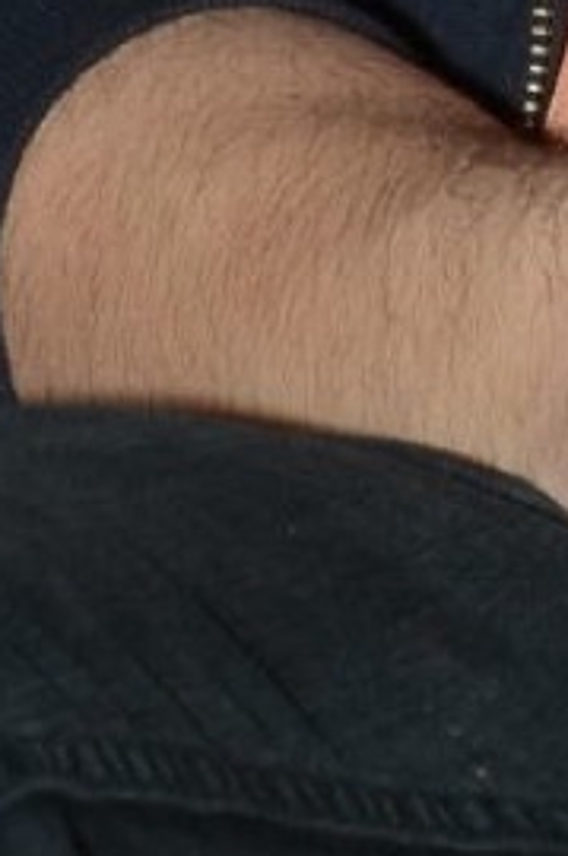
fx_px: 13874
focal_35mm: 584
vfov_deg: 3.5
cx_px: 1082
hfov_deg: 2.3
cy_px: -1162
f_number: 9
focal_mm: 58
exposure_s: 1/125
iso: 400
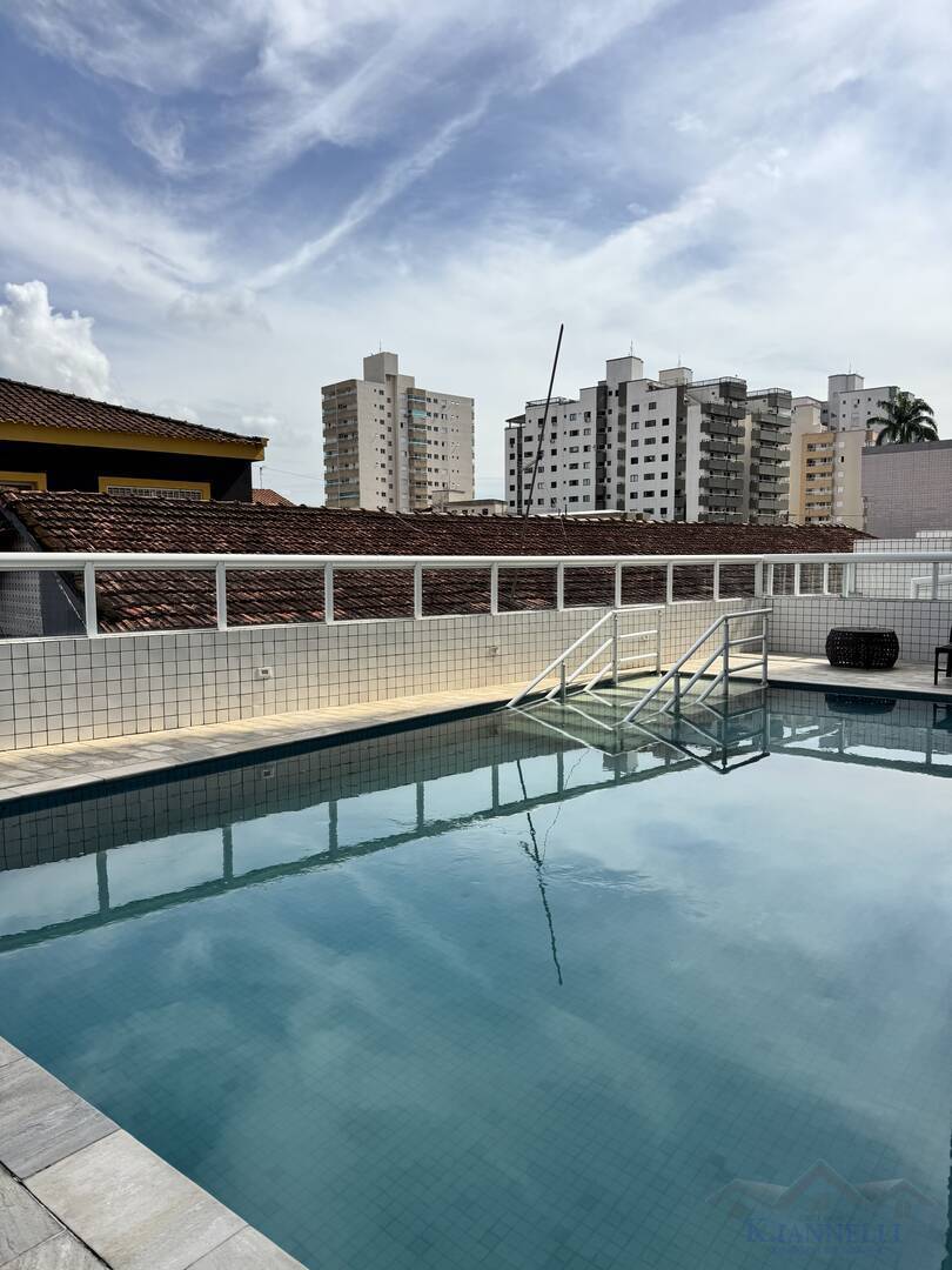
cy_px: 635
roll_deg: +0.5
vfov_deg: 71.6
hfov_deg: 56.8
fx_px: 880
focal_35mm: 24
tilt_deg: -5.2
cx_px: 476
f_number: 1.78
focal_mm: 6.76
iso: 80
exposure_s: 1/4950
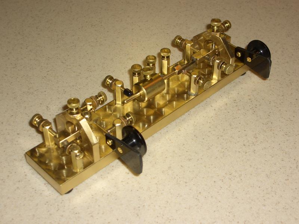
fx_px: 536
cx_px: 150
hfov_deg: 31.2
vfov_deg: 23.7
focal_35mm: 62
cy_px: 112
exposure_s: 1/60
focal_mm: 10.2
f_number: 3.5
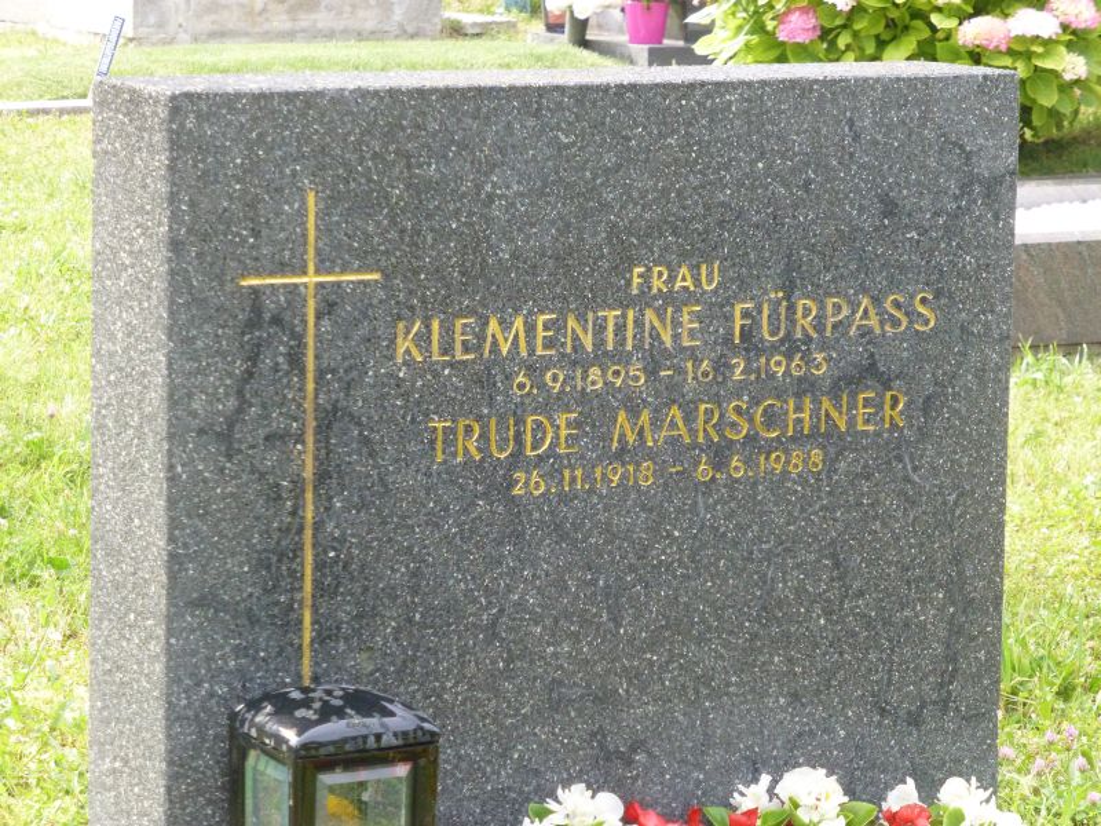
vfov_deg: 11.5
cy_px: 413
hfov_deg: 15.3
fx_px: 4103
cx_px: 550
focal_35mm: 129
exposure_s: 1/320
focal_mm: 23.1
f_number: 5.4
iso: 640
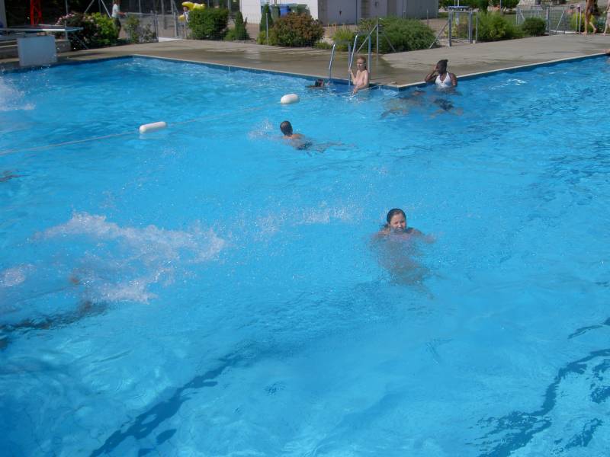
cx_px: 305
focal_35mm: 39
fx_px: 687
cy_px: 228
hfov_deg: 47.9
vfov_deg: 36.8
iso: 100
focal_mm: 8
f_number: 4.7
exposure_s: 1/800
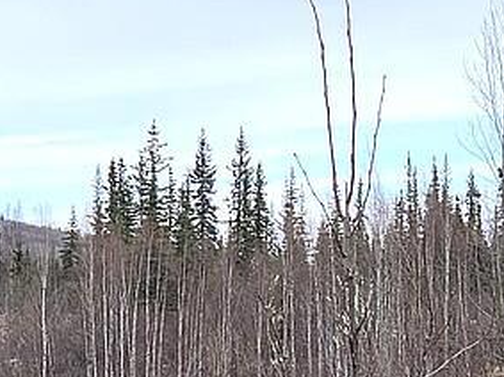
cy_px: 366
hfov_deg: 10.7
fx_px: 2692
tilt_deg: +1.3
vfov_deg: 8.0
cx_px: 395
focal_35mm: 185
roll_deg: -0.6
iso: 16
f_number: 2.4
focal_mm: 6
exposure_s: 1/799
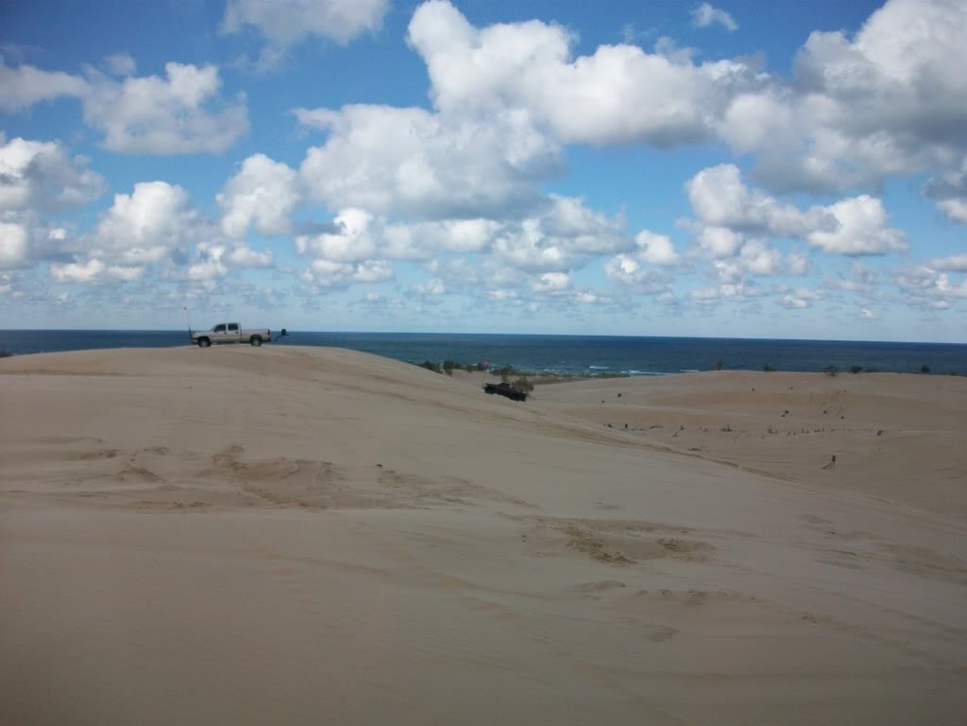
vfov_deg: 44.2
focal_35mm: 32
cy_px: 363
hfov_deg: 56.8
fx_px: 894
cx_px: 484
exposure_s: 1/320
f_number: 2.8
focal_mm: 5.7
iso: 64
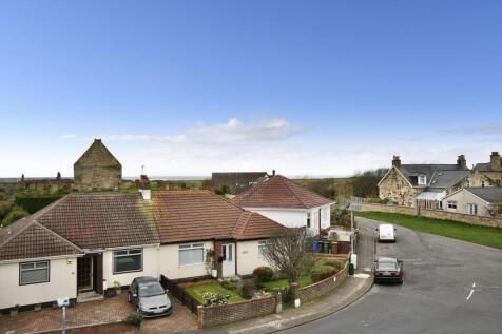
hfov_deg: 61.9
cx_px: 251
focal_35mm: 30
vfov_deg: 43.6
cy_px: 167
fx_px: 418
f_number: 6.3
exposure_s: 1/200
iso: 100
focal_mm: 20
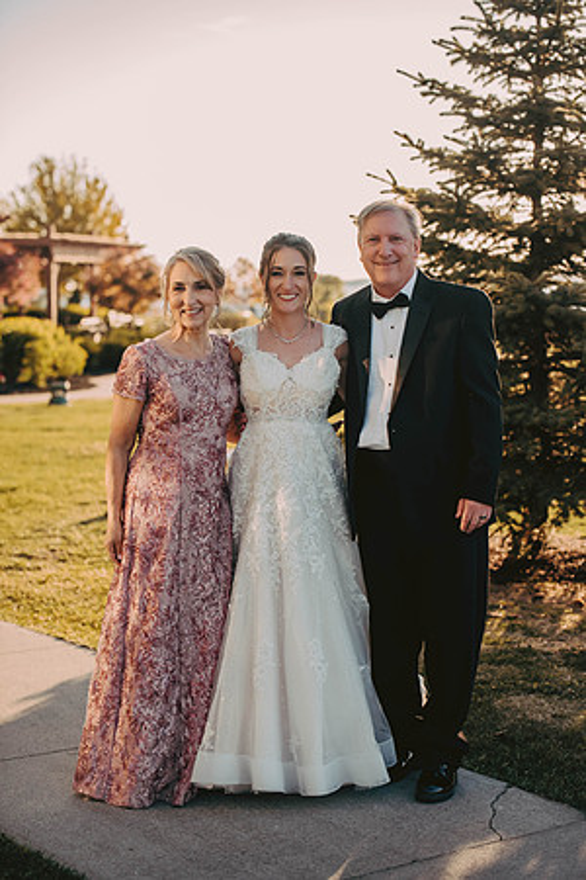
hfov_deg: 19.5
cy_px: 440
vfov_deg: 28.8
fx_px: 1709
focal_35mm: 70
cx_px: 293
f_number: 2.8
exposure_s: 1/2500
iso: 800
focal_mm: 70
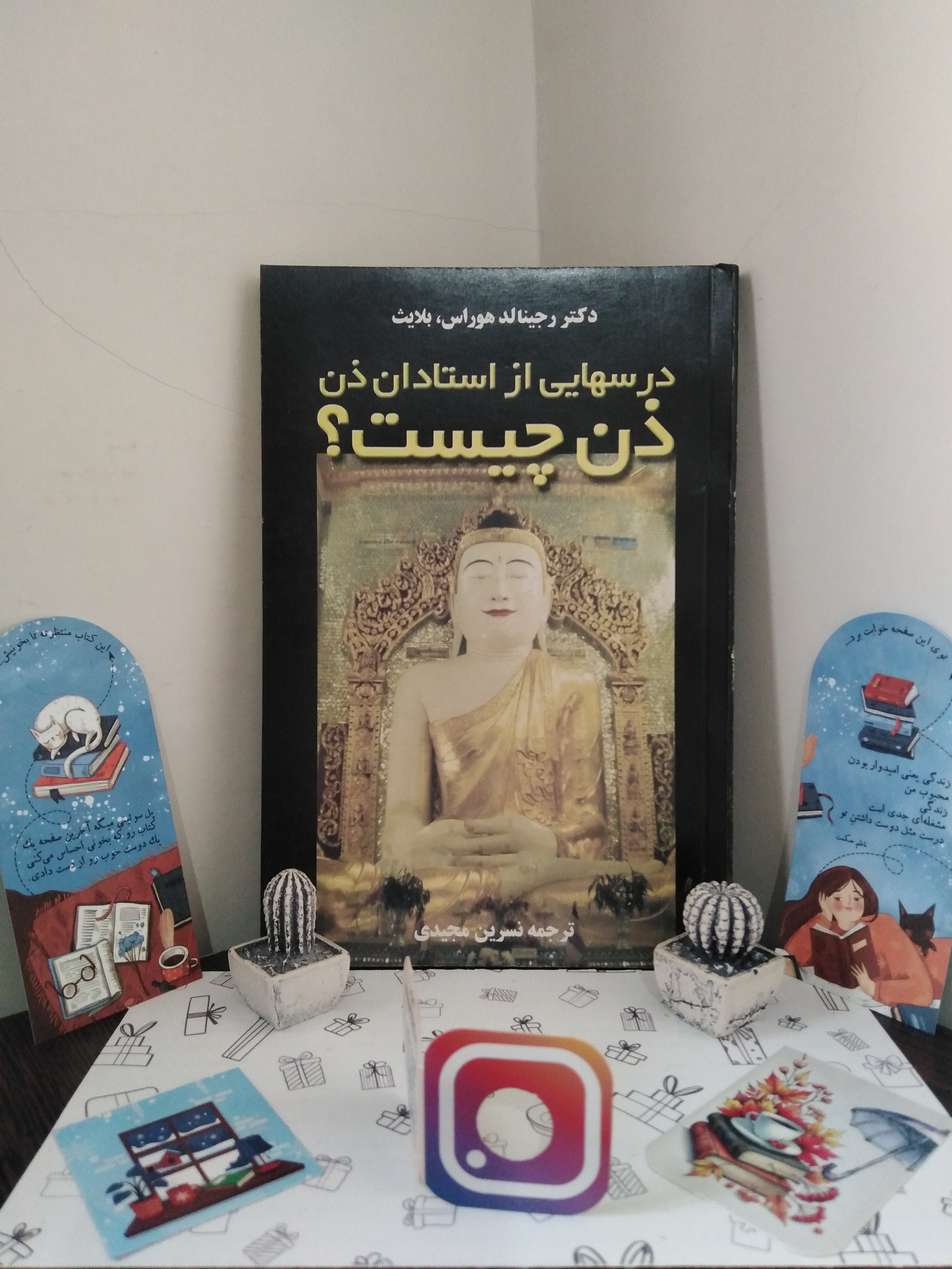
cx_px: 476
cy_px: 634
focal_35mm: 26
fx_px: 953
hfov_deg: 53.1
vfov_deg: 67.3
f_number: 1.8
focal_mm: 3.59
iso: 398
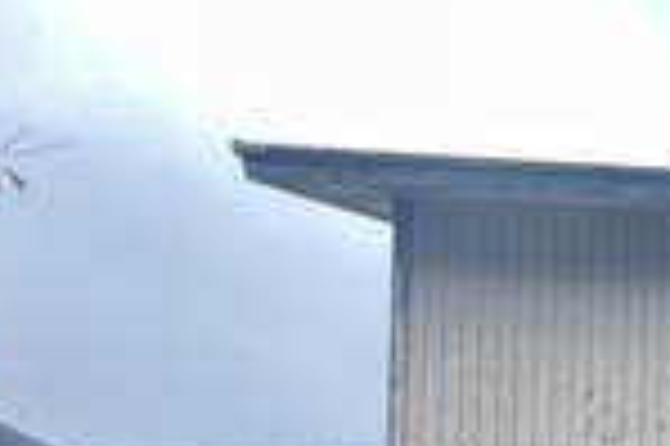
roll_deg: +1.3
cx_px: 1241
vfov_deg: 17.5
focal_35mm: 58
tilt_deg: +3.7
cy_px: 865
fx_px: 1078
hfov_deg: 21.1
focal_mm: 1.57
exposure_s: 1/208
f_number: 1.8
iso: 32
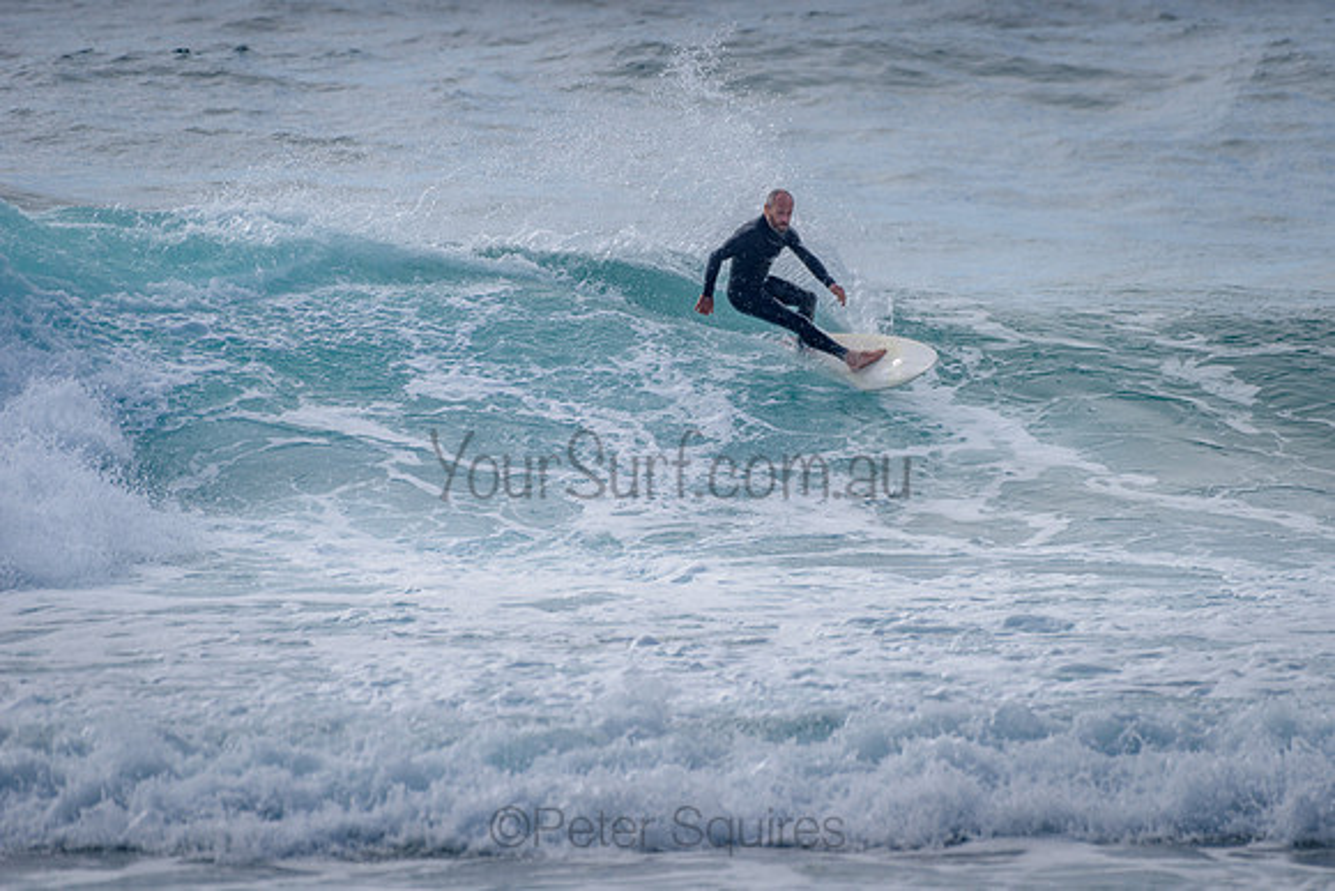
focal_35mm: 613
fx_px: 22742
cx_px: 819
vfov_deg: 2.2
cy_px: 347
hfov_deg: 3.4
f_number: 5.6
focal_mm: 500
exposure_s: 1/2000
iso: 125
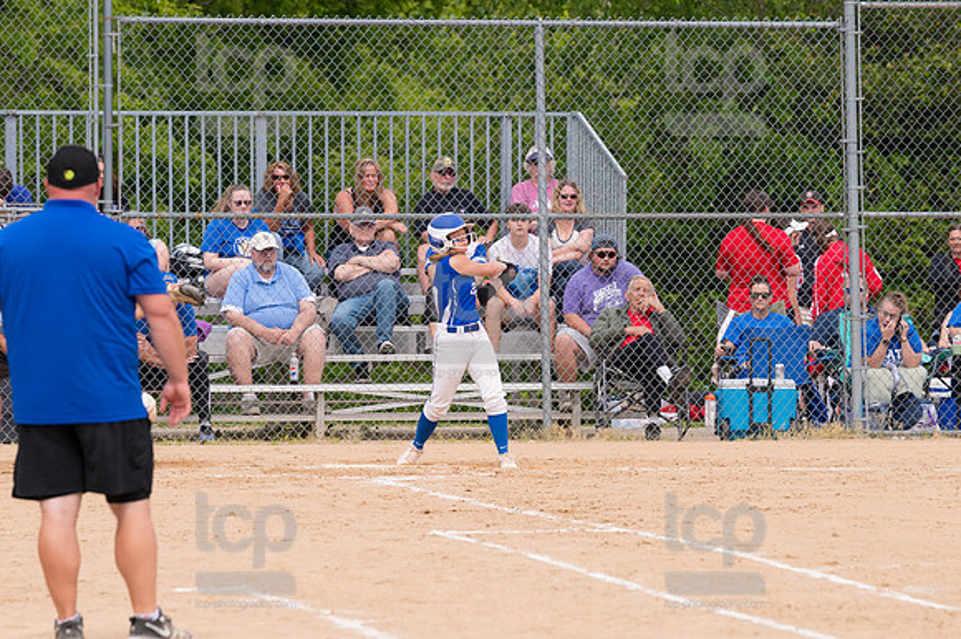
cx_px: 480
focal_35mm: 300
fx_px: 8003
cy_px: 320
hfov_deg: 6.9
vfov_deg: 4.6
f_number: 5.6
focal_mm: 200
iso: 320
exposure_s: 1/1600
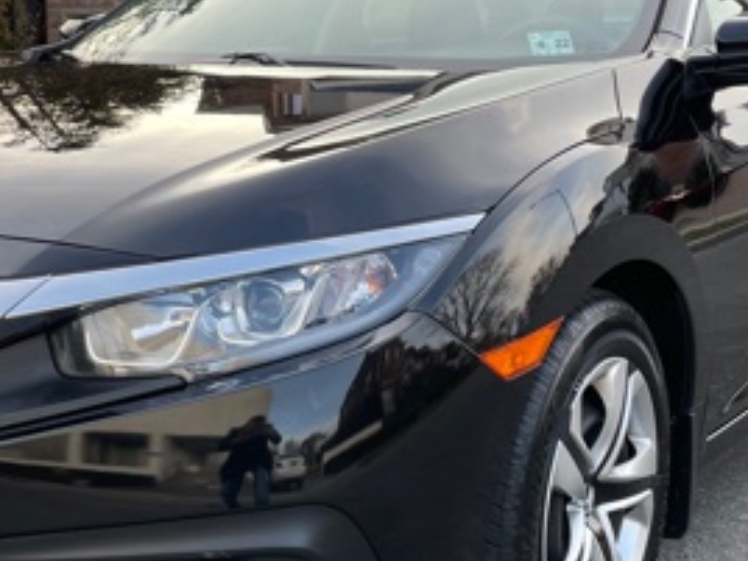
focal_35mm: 62
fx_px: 1340
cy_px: 215
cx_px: 279
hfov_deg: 31.1
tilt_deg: -7.9
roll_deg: +0.1
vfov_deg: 23.6
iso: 50
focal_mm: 4.2
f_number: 1.6
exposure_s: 1/121
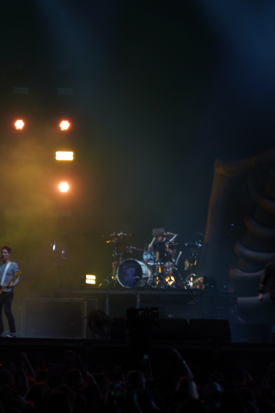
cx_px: 202
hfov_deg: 8.0
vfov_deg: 11.9
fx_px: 1971
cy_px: 206
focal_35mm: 172
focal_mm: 105
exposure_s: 1/125
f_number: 4
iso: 160
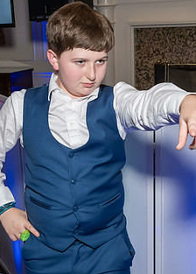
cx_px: 76
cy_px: 145
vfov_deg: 31.7
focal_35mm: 62
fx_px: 483
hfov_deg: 22.9
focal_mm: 17
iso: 1000
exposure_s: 1/250
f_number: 7.1
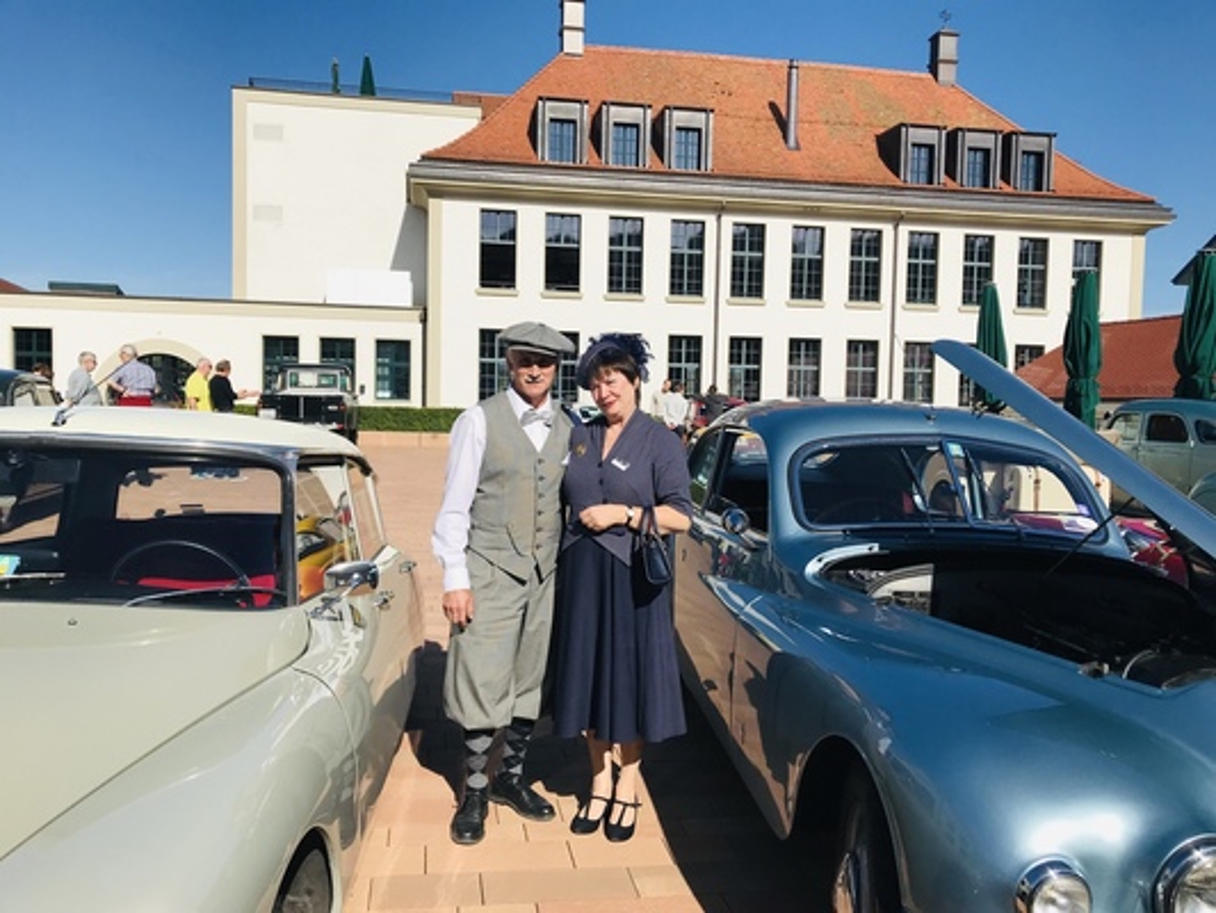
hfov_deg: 63.4
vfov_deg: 49.8
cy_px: 456
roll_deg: -1.5
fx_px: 984
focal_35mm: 28
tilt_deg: -1.8
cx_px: 608
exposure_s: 1/4808
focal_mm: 3.99
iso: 20
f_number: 1.8
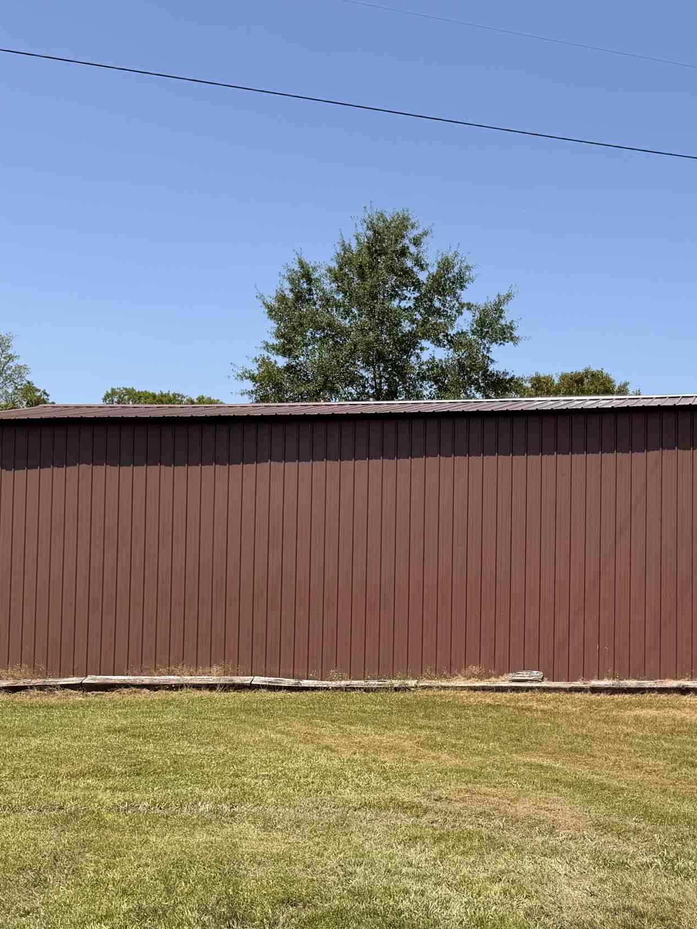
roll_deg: -0.1
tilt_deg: +2.6
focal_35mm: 44
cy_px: 549
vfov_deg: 42.8
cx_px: 530
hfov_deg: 32.2
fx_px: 1181
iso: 80
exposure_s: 1/4673
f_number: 1.78
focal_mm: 6.76
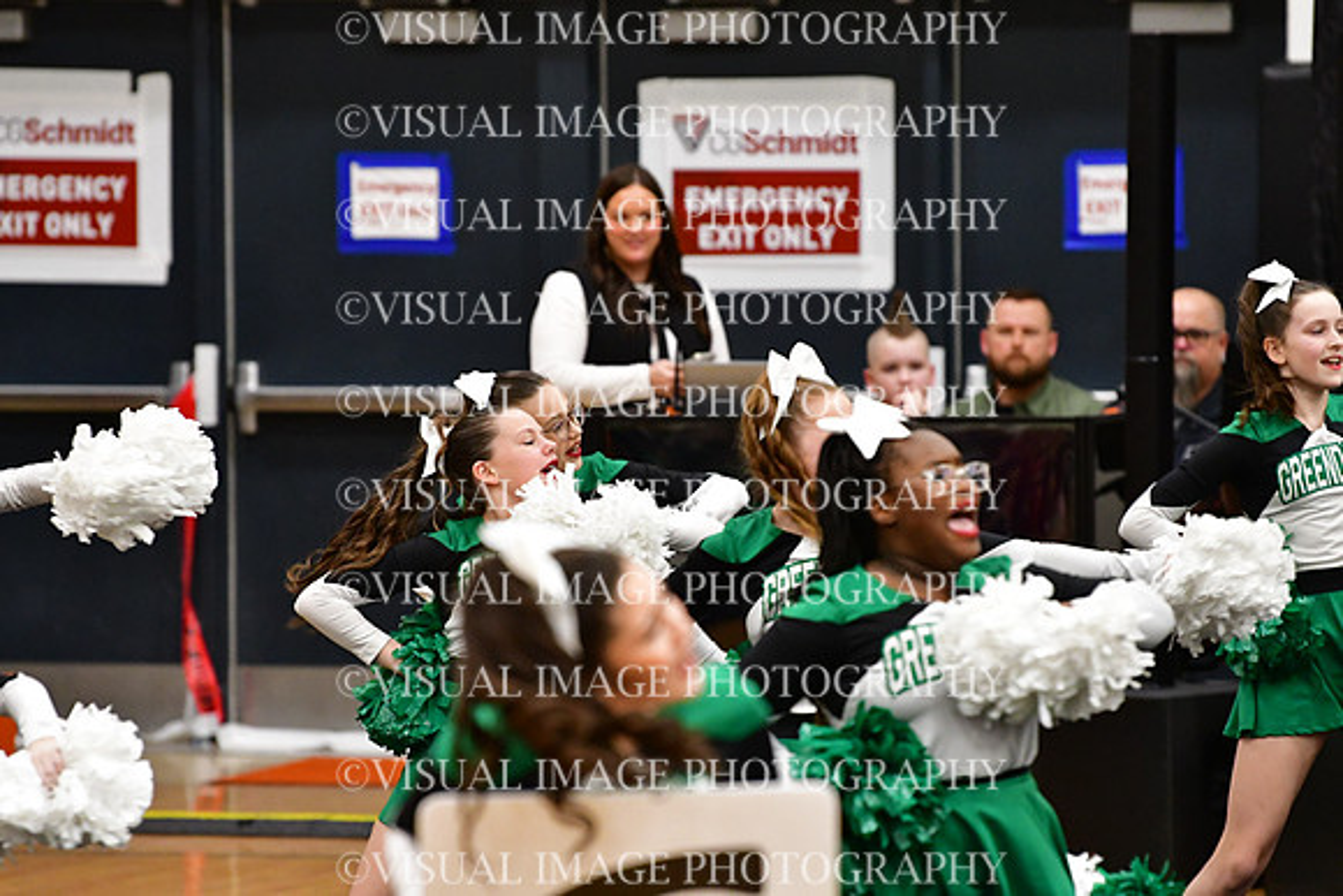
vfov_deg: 4.6
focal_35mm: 300
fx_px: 11194
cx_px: 672
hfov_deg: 6.9
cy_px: 448
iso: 5000
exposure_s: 1/500
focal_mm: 200
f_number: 3.5
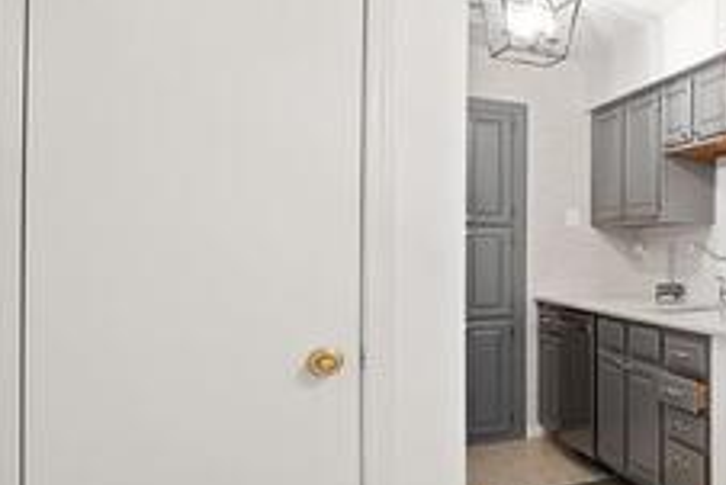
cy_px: 244
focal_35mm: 34
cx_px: 1002
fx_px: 686
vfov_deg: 38.9
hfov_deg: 33.7
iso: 640
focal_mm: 12
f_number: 9
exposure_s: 1
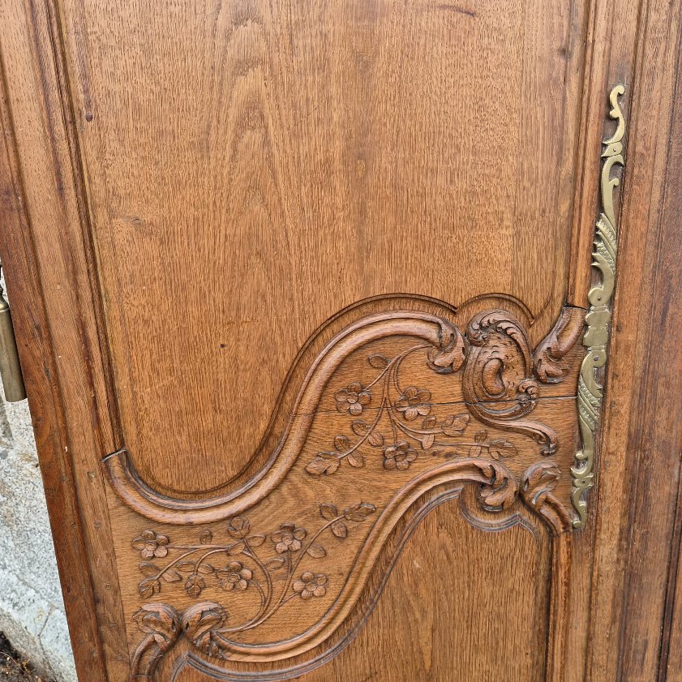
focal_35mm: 29
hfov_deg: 55.3
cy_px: 358
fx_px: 646
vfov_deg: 55.6
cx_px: 404
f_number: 1.8
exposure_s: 1/1024
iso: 80
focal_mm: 5.4
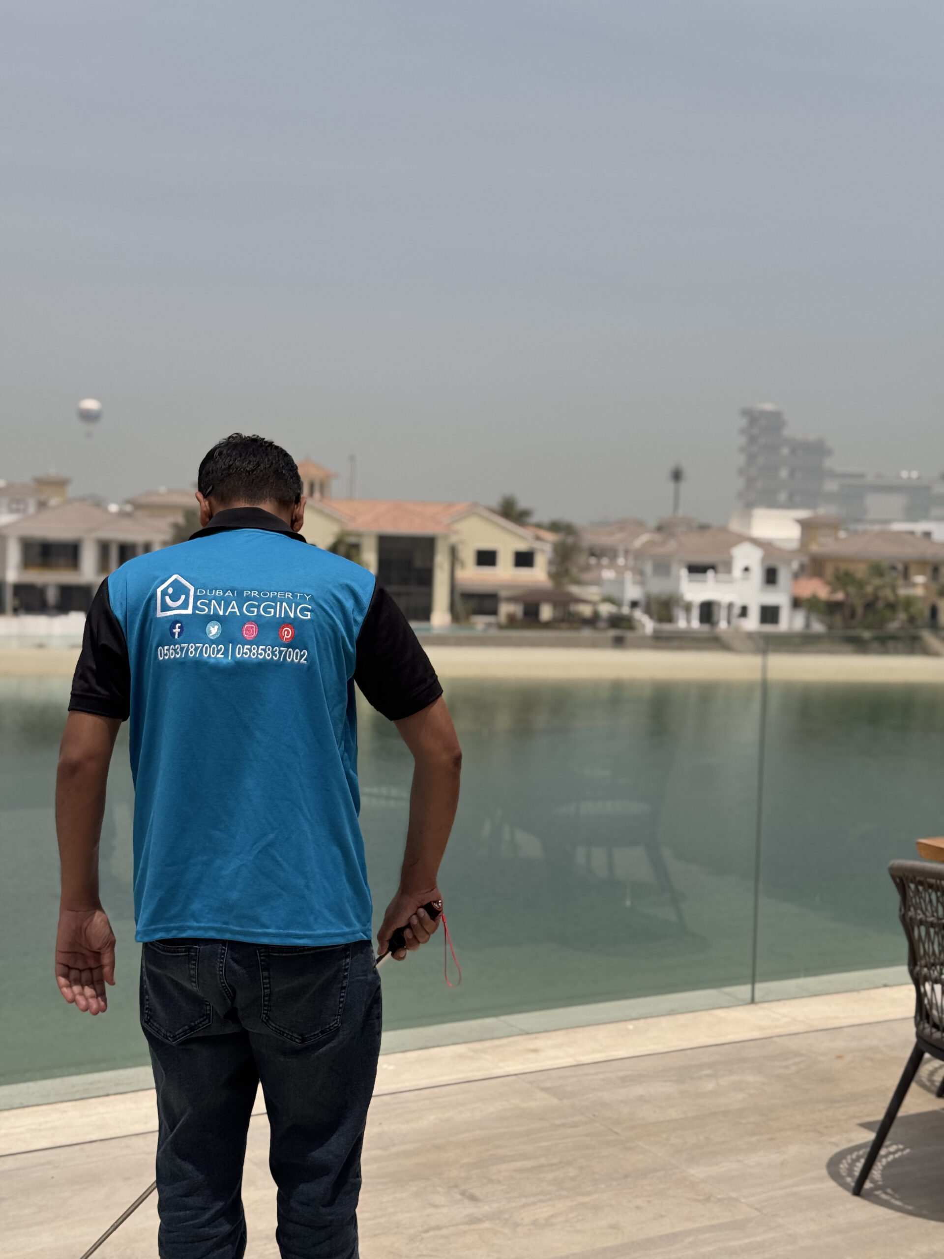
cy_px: 630
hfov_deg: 30.3
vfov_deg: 39.7
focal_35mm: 48
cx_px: 472
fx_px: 1745
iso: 64
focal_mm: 6.76
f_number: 1.78
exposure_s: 1/6410
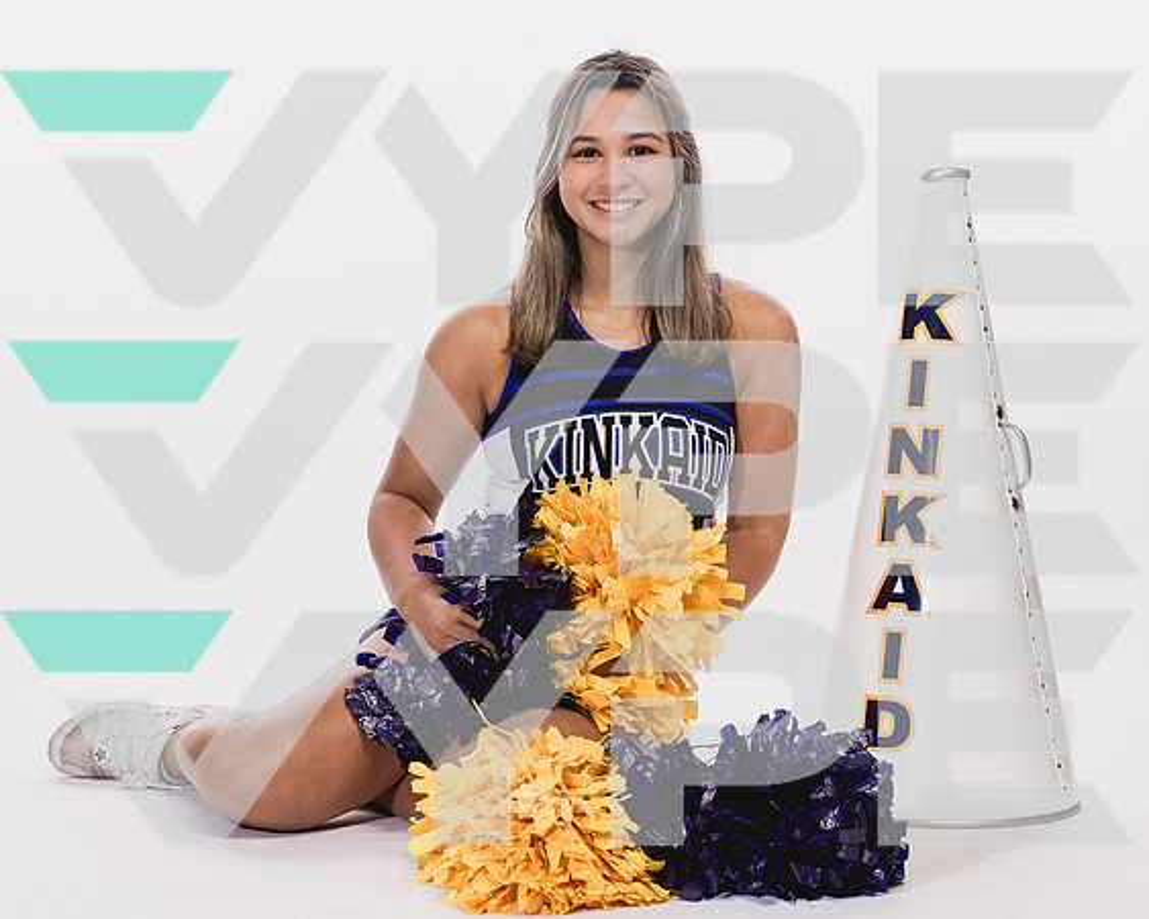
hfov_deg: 21.5
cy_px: 470
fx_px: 3024
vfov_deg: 17.3
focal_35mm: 89
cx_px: 555
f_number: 5.6
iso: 400
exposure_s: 1/250
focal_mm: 70
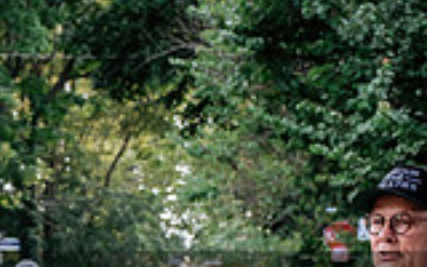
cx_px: -123
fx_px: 1897
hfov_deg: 12.5
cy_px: 354
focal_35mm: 163
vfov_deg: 7.9
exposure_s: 1/250
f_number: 3.2
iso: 400
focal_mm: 29.2
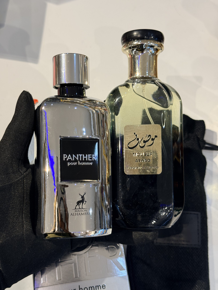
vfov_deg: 39.7
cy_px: 145
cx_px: 109
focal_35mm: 48
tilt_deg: -71.9
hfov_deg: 30.3
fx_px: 403
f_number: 1.78
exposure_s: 1/50
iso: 80
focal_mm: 6.76
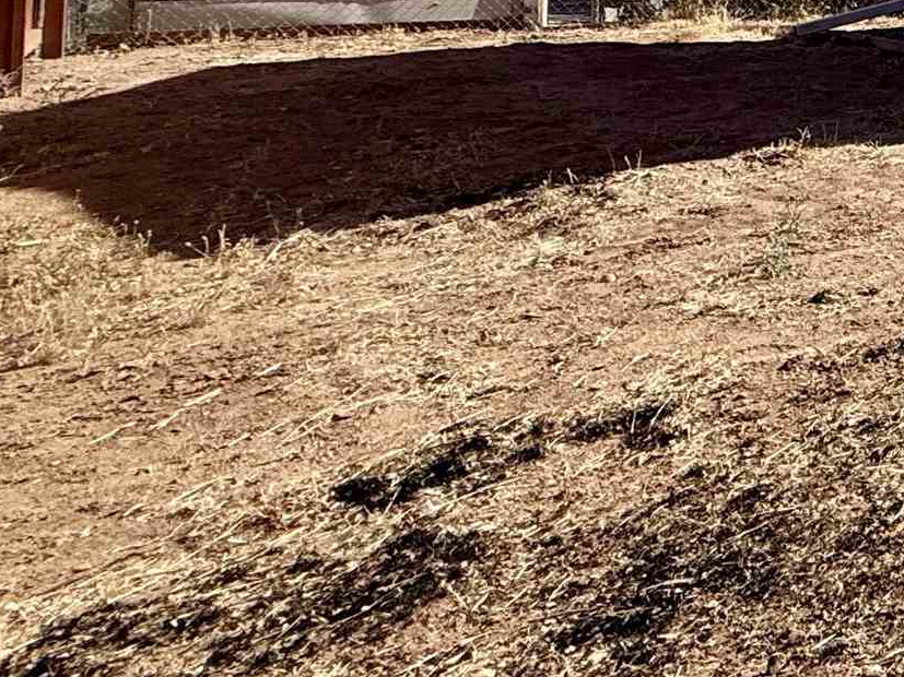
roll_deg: -0.3
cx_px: 1611
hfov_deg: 22.4
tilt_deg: +3.5
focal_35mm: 52
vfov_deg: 24.9
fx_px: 1358
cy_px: -163
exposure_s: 1/1745
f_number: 2.2
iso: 50
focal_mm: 2.22
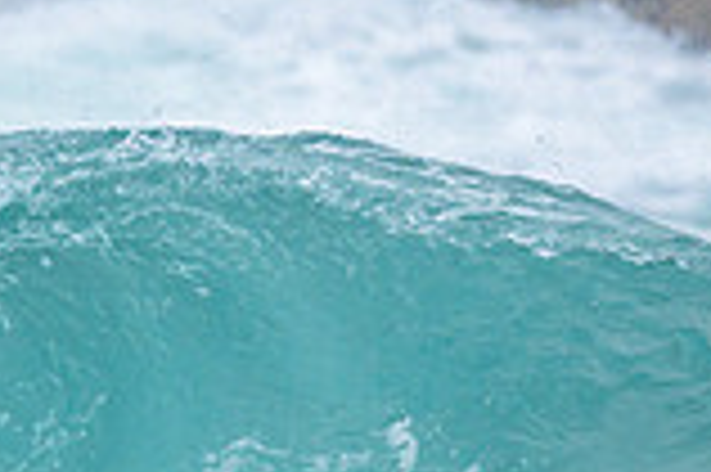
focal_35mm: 4044
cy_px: 416
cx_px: -205
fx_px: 79785
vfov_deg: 0.3
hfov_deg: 0.5
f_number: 6.3
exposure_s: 1/2000
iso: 400
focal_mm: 800
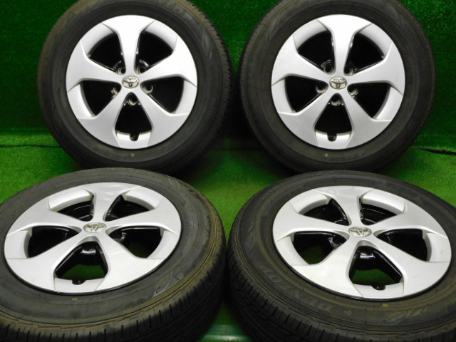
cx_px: 228
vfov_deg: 36.0
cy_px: 171
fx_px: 527
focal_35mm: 40
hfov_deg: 46.8
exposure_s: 1/30
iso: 400
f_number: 3.8
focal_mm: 7.2
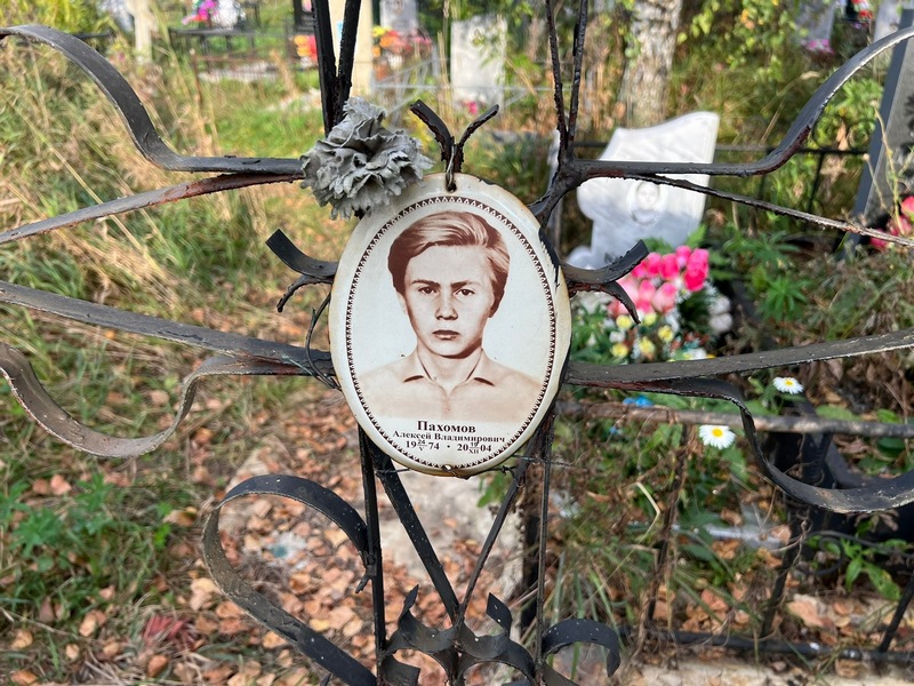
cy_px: 343
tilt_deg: -26.3
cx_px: 457
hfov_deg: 67.3
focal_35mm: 26
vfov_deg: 53.1
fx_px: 687
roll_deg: +0.3
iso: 50
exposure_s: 1/718
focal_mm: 5.7
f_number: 1.5
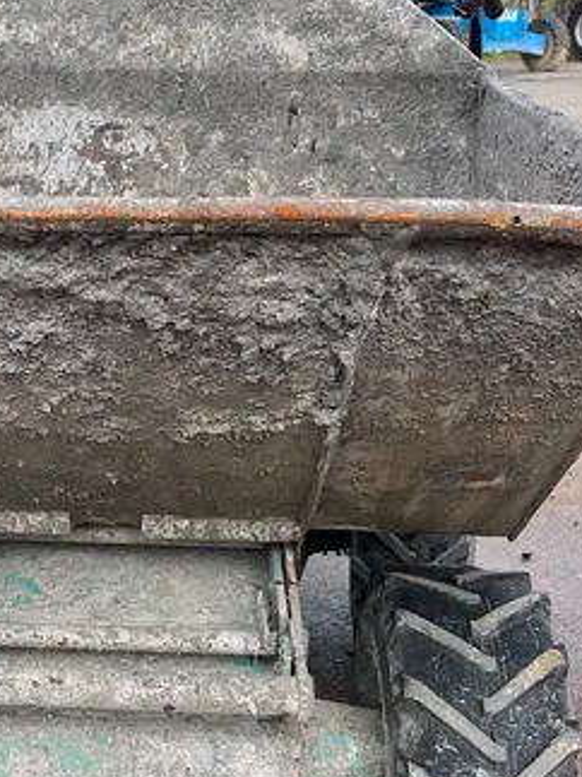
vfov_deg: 32.7
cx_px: 106
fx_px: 1324
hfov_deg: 24.4
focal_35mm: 59
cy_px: 343
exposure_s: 1/217
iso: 40
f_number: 1.6
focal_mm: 5.1
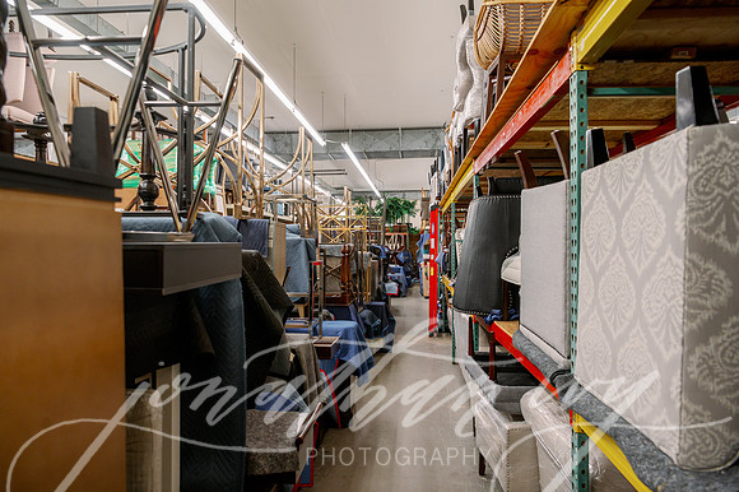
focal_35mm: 24
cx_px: 370
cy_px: 246
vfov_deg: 53.1
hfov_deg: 73.8
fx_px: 492
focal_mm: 24
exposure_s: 1/80
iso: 2000
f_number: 4.5
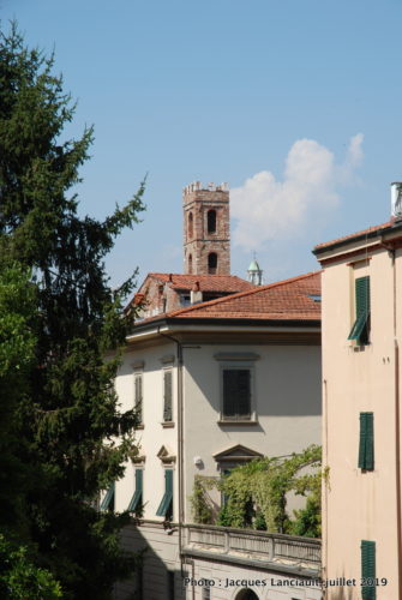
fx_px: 1753
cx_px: 201
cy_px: 300
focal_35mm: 105
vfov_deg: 19.4
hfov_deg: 13.1
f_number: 11
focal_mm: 70
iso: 100
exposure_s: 1/125
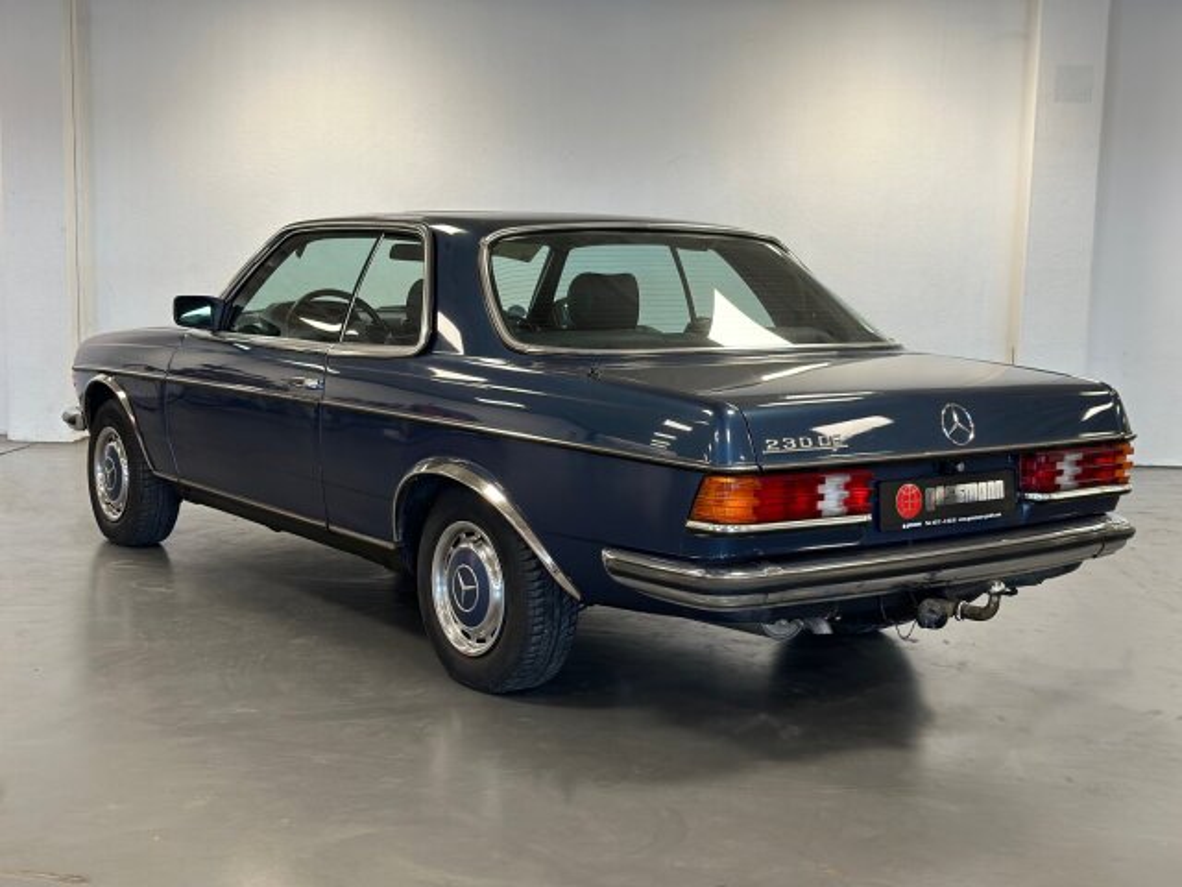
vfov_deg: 30.3
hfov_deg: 39.7
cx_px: 591
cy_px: 444
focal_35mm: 48
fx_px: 1639
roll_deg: -1.2
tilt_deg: -7.3
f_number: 1.78
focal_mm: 6.86
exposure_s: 1/100
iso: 160
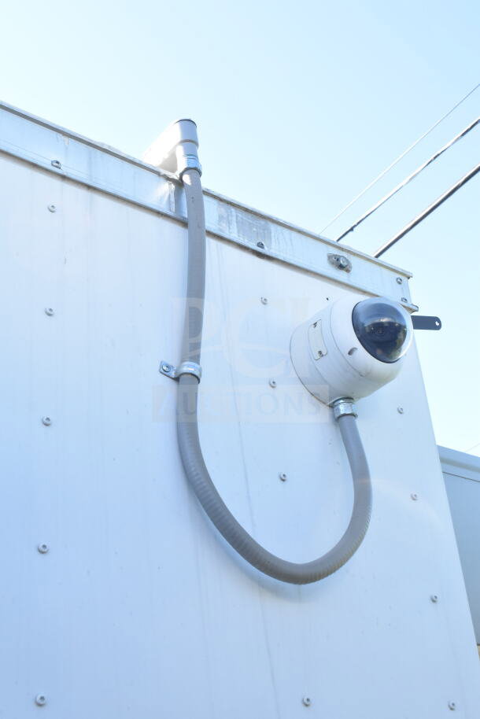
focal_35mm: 45
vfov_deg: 43.6
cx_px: 240
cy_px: 360
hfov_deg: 29.9
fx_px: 899
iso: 1600
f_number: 10
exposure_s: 1/400
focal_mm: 30
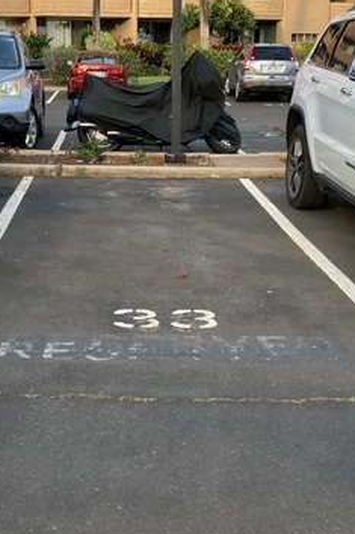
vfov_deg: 36.3
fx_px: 814
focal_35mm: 55
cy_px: 266
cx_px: 119
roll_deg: +0.0
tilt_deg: -13.6
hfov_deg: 24.5
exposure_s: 1/121
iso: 25
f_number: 1.8
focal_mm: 3.99
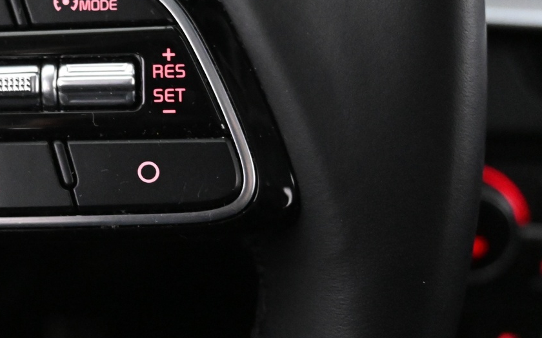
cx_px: 46
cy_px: 81
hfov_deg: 32.7
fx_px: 872
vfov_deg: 21.8
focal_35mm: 59
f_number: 3.8
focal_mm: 20
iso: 6400
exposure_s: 1/30
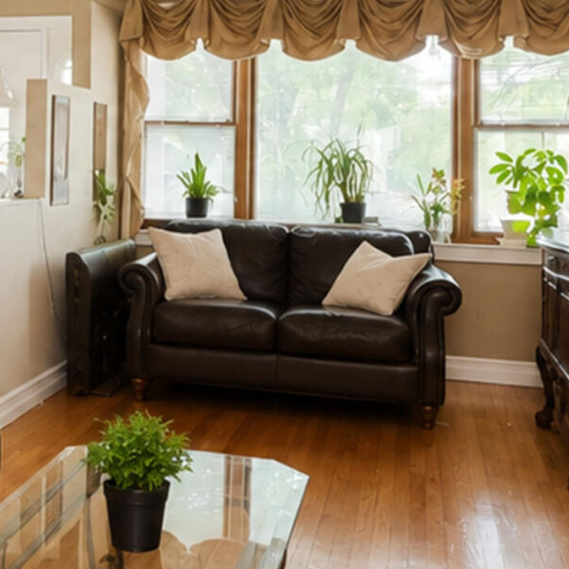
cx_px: 31
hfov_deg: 29.9
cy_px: 108
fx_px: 1004
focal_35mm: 54
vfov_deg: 30.8
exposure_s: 1/60
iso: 2000
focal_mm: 10
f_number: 7.1
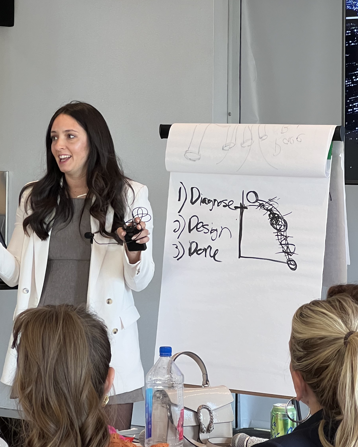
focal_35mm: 134
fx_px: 1775
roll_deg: -1.0
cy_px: 191
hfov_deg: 11.5
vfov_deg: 14.4
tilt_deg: +0.0
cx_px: 120
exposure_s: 1/60
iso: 200
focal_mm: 9
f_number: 2.8
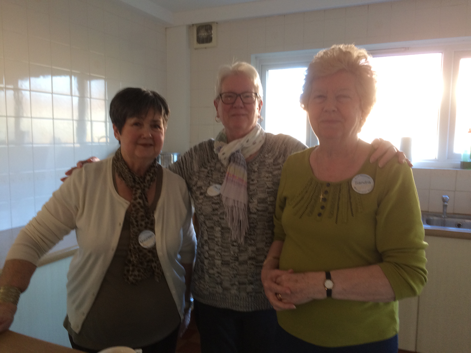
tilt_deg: -5.0
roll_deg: +0.4
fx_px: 395
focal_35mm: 29
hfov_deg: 61.7
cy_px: 176
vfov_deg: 48.2
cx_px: 236
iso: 64
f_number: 2.2
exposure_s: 1/33
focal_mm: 4.15
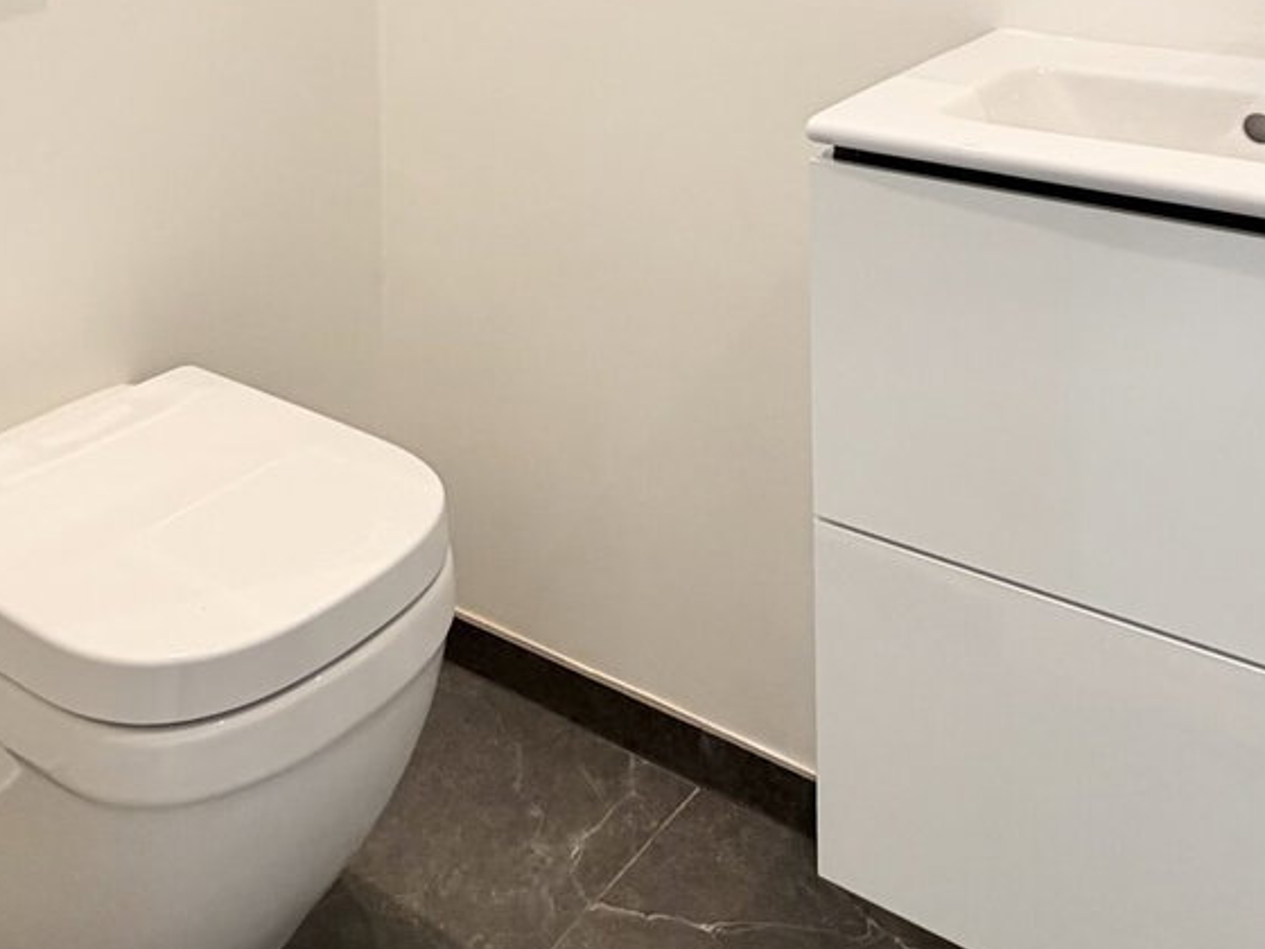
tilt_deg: +0.6
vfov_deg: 29.4
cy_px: -264
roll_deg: +0.8
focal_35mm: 40
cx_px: 603
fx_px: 1462
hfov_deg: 46.8
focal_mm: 2.22
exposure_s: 1/100
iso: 100
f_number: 2.2
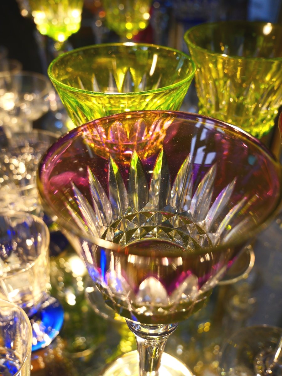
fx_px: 369
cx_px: 141
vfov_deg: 54.0
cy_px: 188
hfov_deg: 41.8
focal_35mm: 34
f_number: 3.8
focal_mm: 17
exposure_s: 1/60
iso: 500
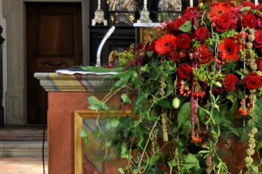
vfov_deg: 11.5
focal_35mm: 118
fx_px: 861
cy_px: 122
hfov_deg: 17.0
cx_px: 242
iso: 400
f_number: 4
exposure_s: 1/30
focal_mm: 29
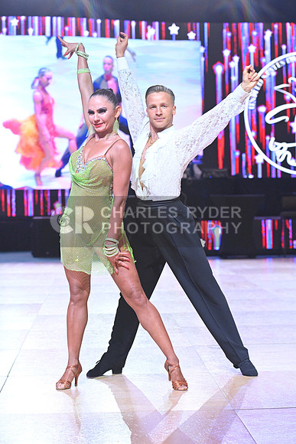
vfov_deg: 22.1
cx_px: 148
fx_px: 1134
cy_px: 222
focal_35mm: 92
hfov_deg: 14.9
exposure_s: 1/400
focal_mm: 92
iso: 4000
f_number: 5
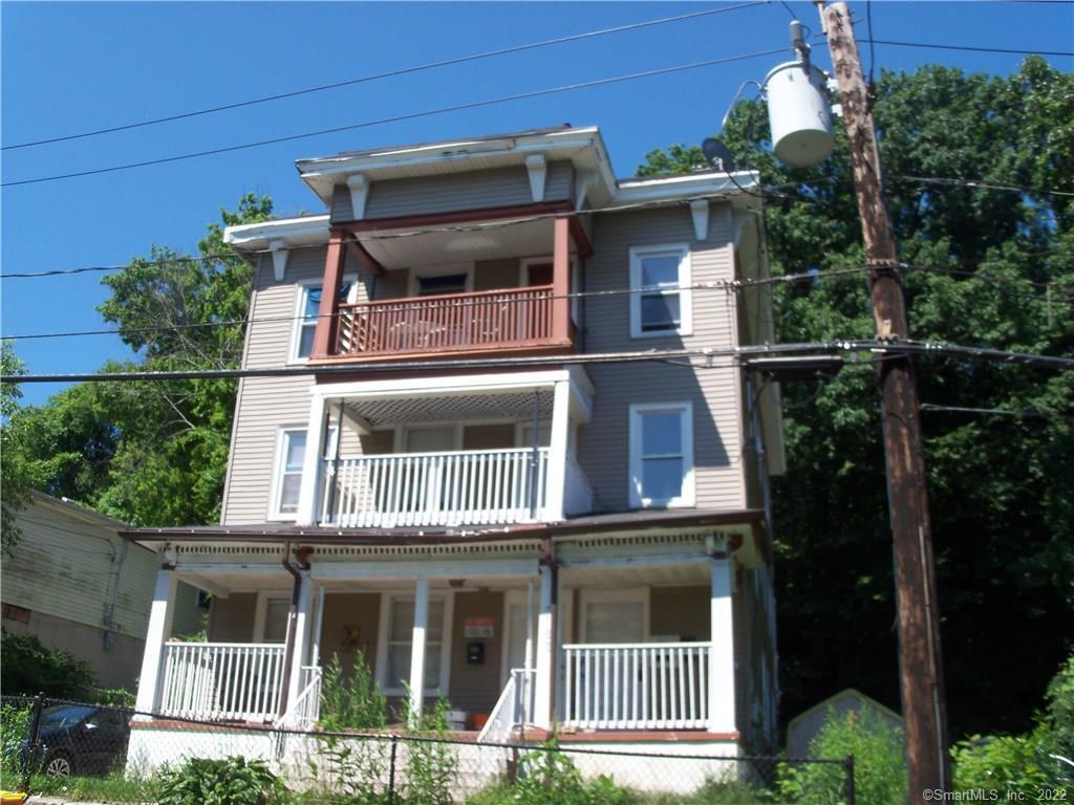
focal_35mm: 35
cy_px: 402
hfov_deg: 52.6
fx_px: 1086
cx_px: 537
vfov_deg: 40.7
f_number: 3
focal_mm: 6.3
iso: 64
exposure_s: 1/640
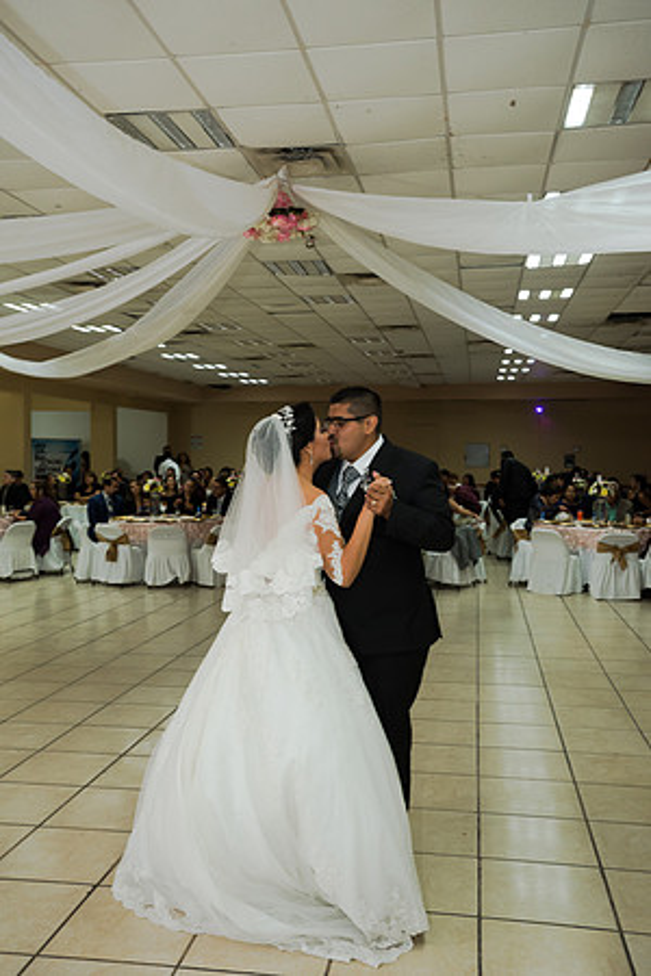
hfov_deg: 37.9
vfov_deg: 54.4
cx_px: 326
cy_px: 488
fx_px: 949
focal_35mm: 35
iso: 1600
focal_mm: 35
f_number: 3.5
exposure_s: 1/100
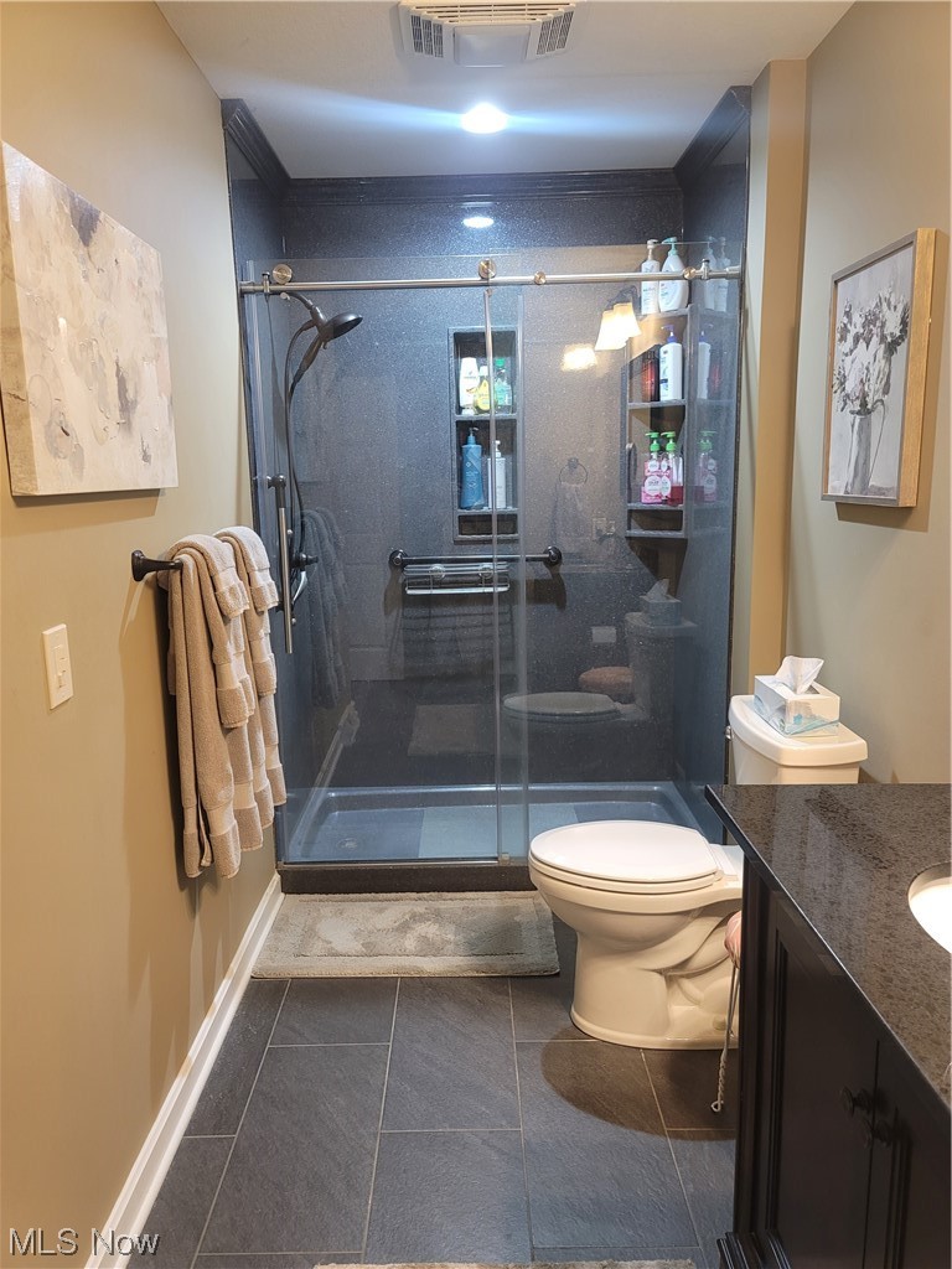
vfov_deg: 69.4
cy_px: 634
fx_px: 917
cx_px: 476
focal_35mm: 25
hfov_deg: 54.9
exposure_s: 1/40
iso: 400
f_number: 1.8
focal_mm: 7
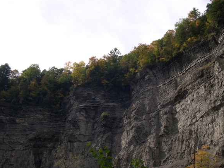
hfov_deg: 44.8
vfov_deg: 34.3
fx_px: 272
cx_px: 116
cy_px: 91
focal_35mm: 42
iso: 100
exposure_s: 1/136
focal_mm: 8
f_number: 7.6
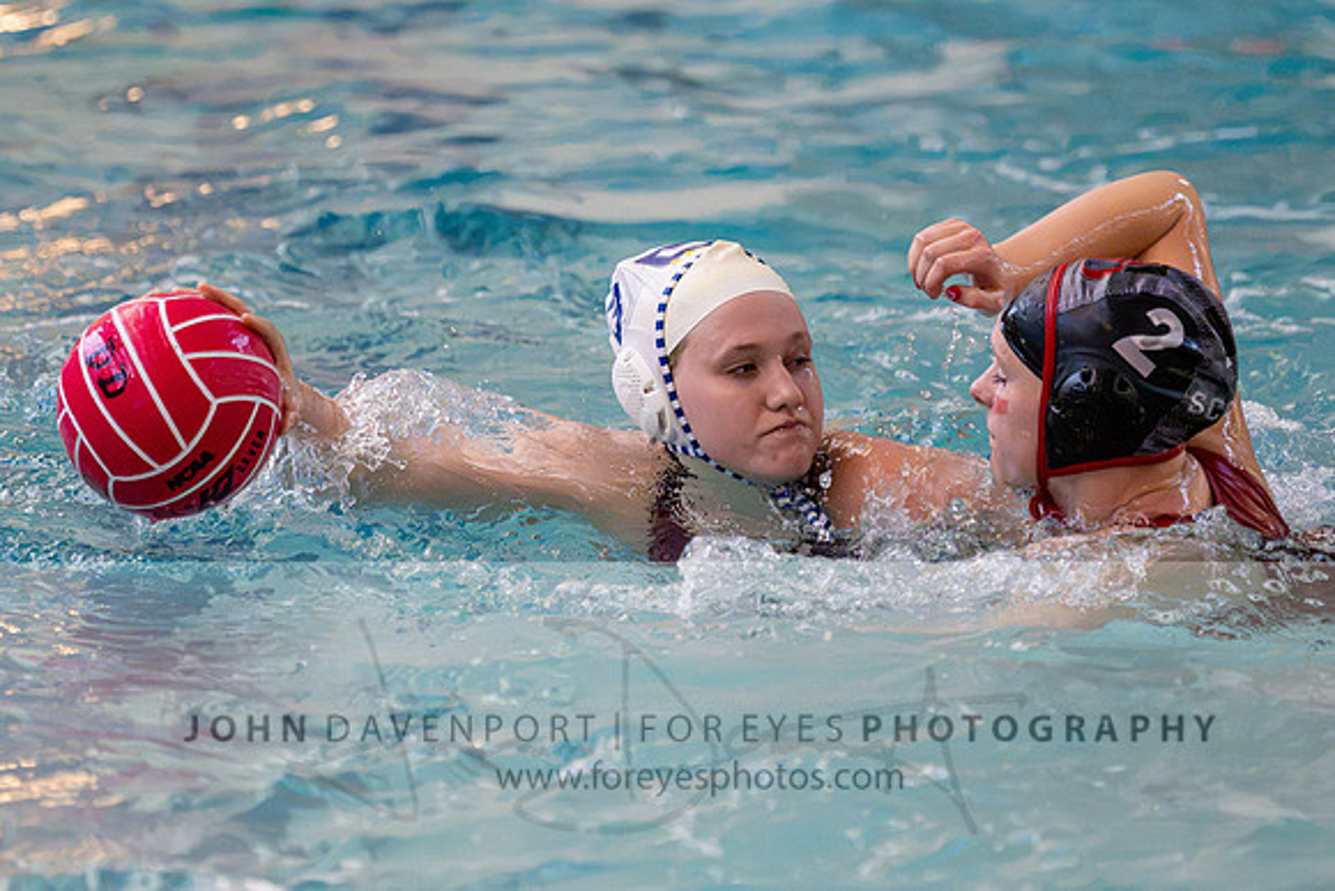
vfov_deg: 4.2
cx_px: 758
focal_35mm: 330
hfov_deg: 6.2
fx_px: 12231
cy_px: 252
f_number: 4
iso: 25600
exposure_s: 1/1000
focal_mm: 230
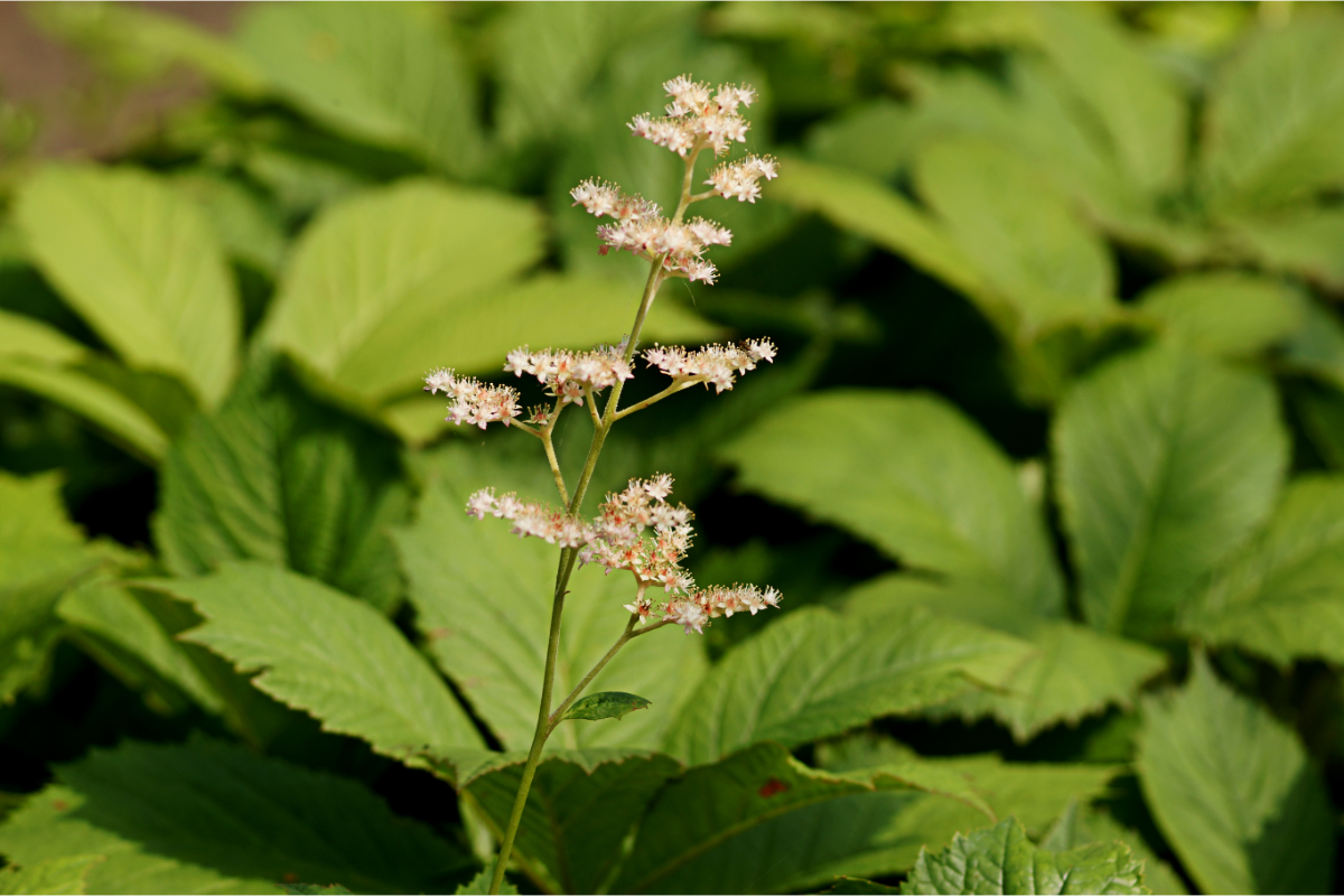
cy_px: 448
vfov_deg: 9.1
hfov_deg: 13.7
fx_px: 5600
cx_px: 672
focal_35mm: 150
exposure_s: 1/640
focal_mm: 100
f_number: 3.2
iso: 100
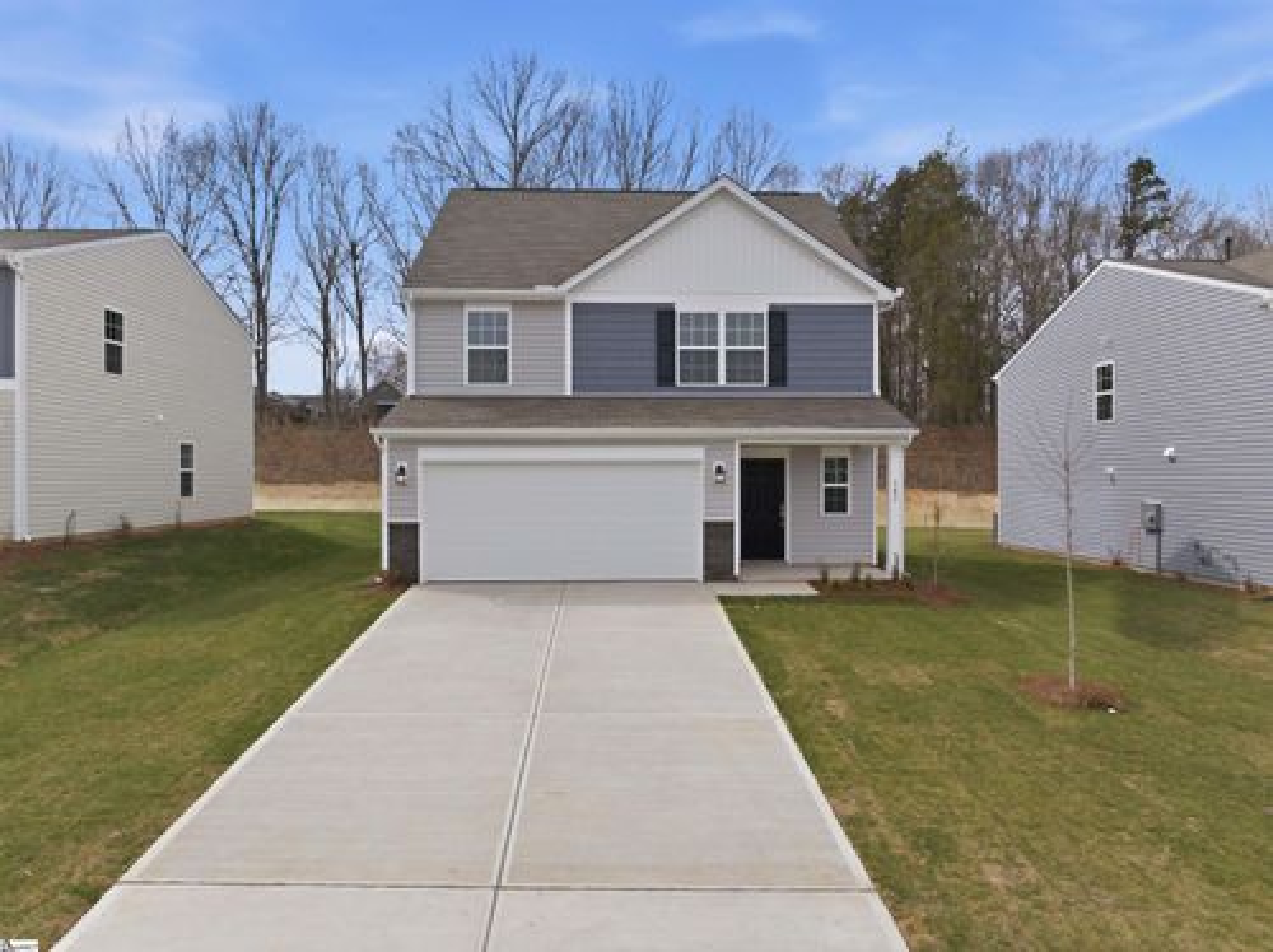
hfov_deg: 71.6
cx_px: 636
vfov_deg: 56.7
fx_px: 882
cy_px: 476
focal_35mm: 24
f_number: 4
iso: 100
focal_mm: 12.3
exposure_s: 1/100
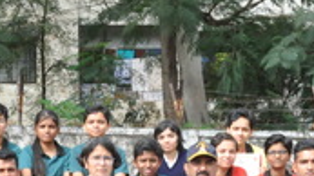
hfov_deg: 16.6
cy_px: 288
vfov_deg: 9.1
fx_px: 1073
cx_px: 138
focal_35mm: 129
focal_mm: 28
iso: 1600
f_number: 25
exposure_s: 1/125
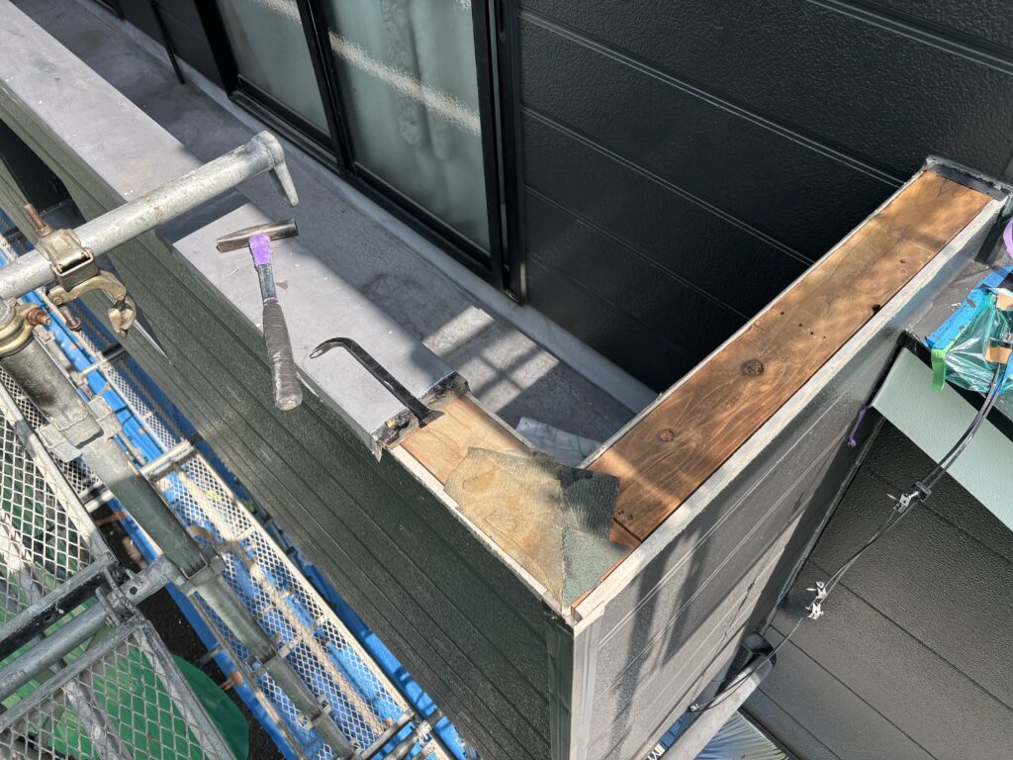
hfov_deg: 67.3
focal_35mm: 26
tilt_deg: -49.7
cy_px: 380
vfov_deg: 53.1
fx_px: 761
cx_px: 506
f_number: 1.6
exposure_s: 1/752
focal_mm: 5.96
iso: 50
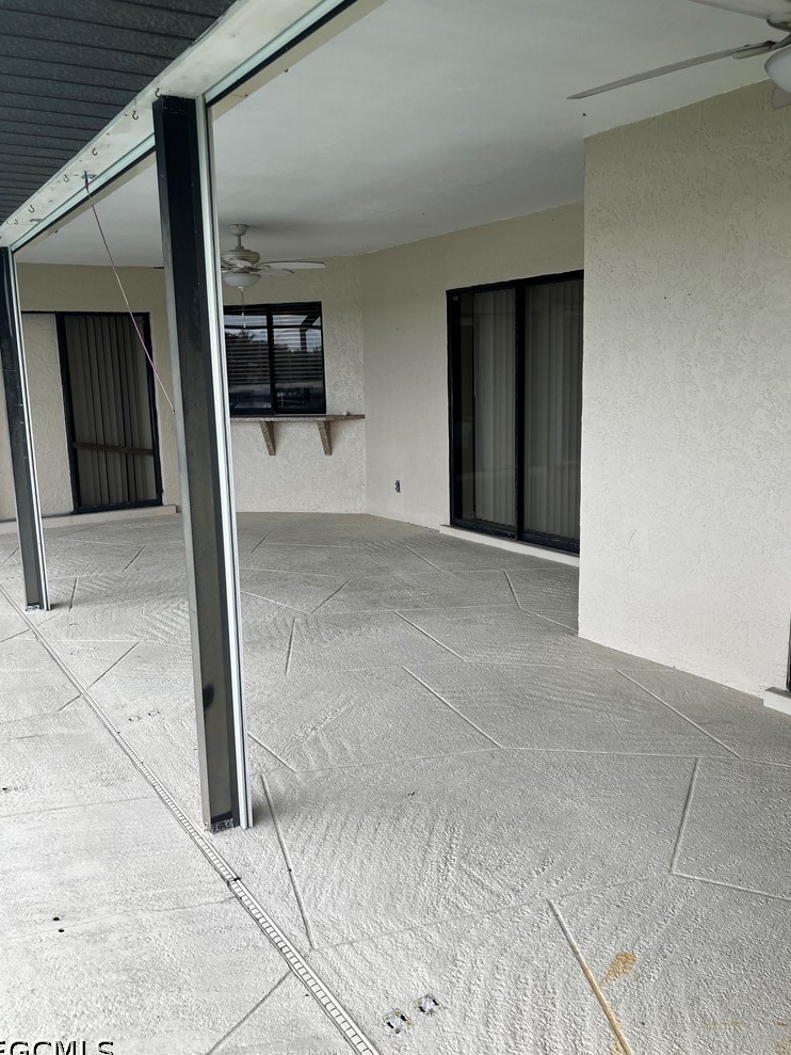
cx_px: 389
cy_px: 529
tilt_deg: -11.6
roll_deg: +2.5
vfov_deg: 61.7
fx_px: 883
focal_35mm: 29
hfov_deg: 48.2
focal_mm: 3.99
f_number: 1.8
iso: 25
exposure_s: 1/184
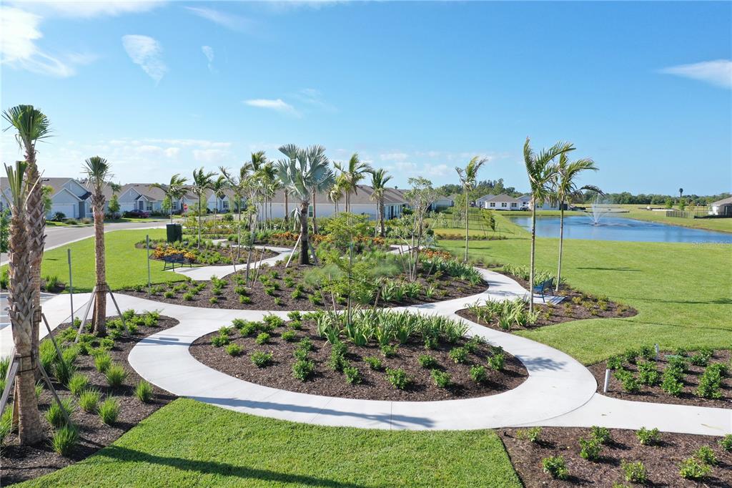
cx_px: 366
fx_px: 569
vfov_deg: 46.4
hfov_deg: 65.5
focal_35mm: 28
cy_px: 244
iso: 100
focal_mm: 10.26
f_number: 5.6
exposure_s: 1/320
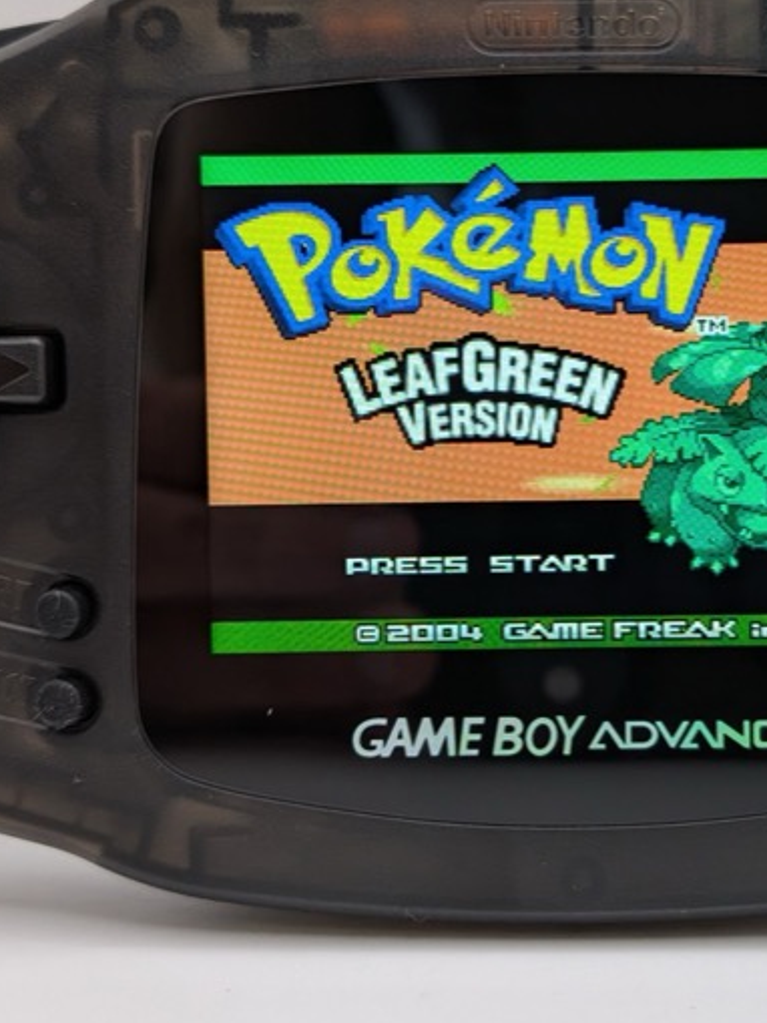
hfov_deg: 32.3
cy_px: 474
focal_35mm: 44
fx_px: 1299
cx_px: 573
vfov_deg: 42.9
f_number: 1.7
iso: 408
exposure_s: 1/367
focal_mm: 4.53
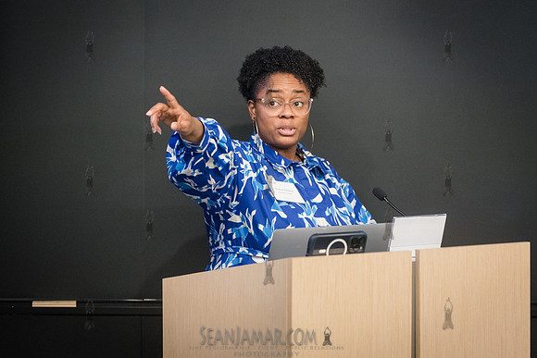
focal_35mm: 121
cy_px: 163
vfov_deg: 11.3
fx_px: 1805
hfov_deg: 16.9
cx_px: 274
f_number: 3.5
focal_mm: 105
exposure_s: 1/200
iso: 6400
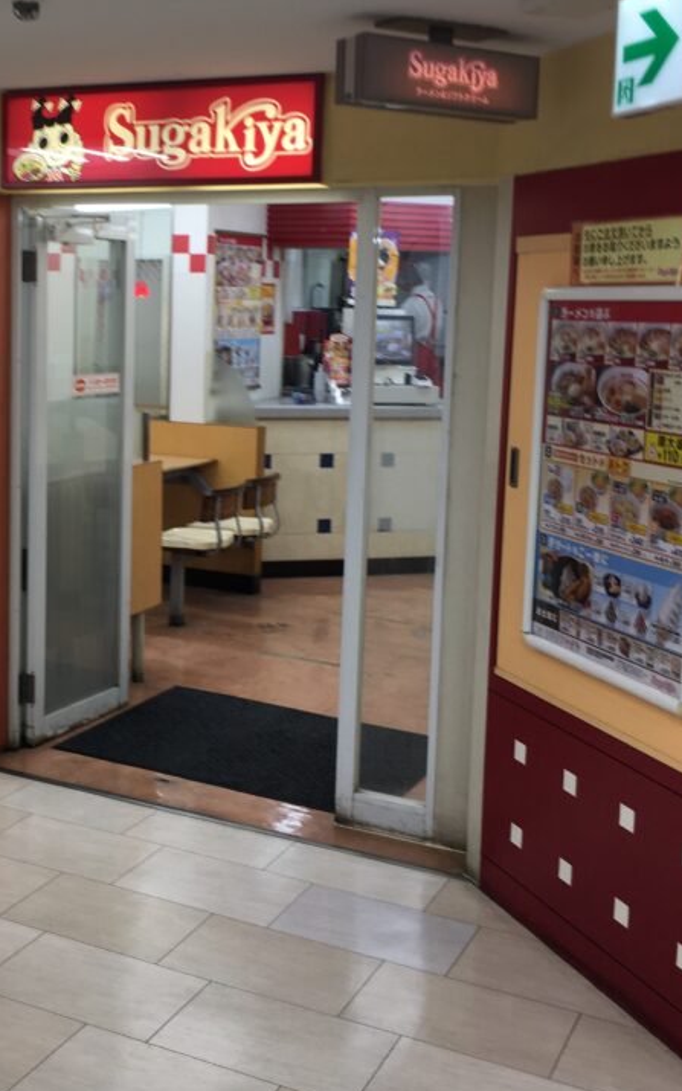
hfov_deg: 28.7
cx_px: 157
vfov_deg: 45.2
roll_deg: +0.1
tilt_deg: -4.3
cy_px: 476
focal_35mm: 44
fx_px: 1308
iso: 25
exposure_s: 1/60
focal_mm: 4.15
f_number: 2.2
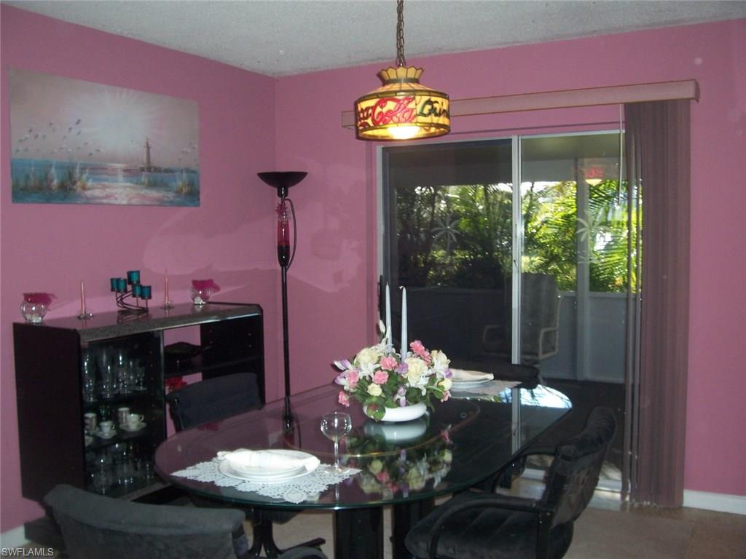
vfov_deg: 41.8
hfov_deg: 54.0
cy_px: 280
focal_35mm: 34
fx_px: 733
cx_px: 373
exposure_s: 1/60
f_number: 2.7
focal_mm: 5.6
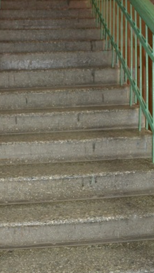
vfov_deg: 43.3
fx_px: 341
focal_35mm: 47
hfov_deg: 25.3
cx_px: 47
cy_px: 98
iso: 2200
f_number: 3.5
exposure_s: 1/60
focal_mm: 18
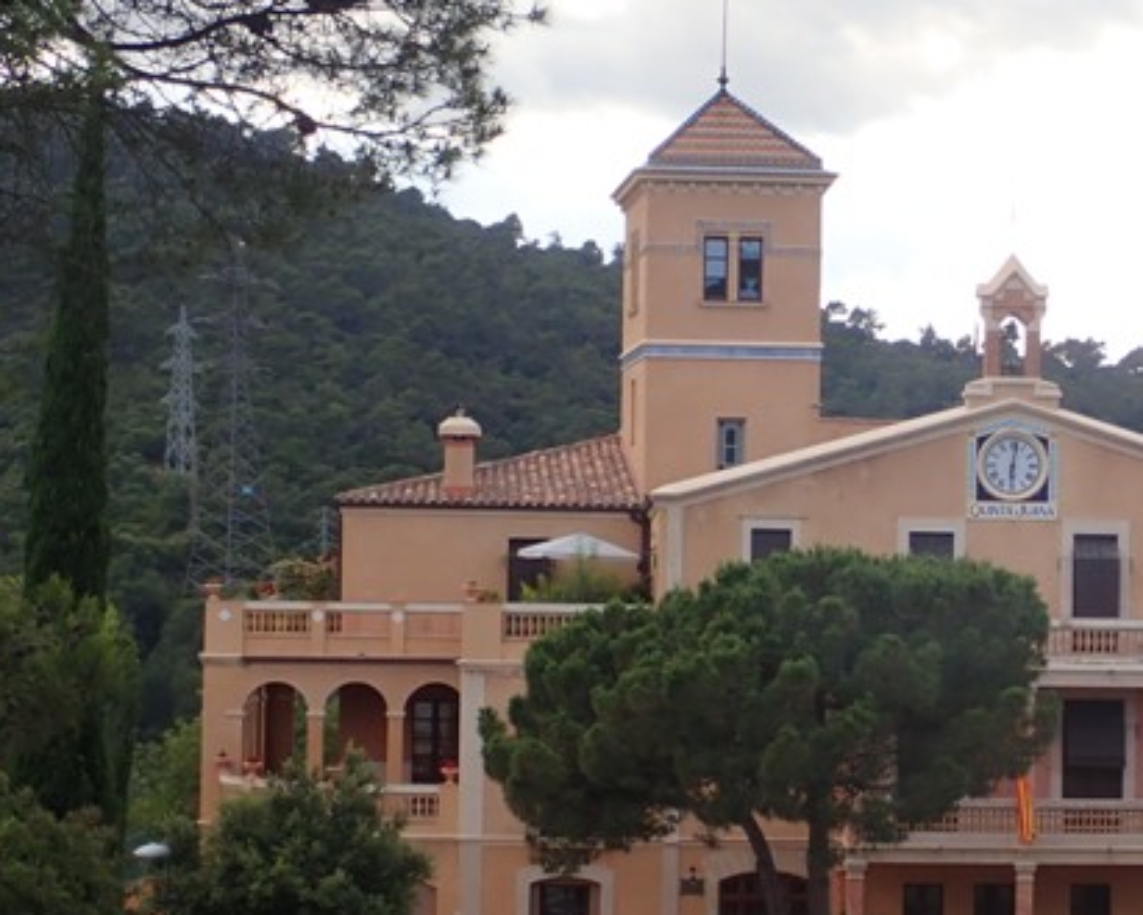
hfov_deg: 20.3
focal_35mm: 93
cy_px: 520
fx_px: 3147
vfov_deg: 16.5
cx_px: 943
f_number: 4.5
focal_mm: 8.99
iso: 100
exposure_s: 1/200
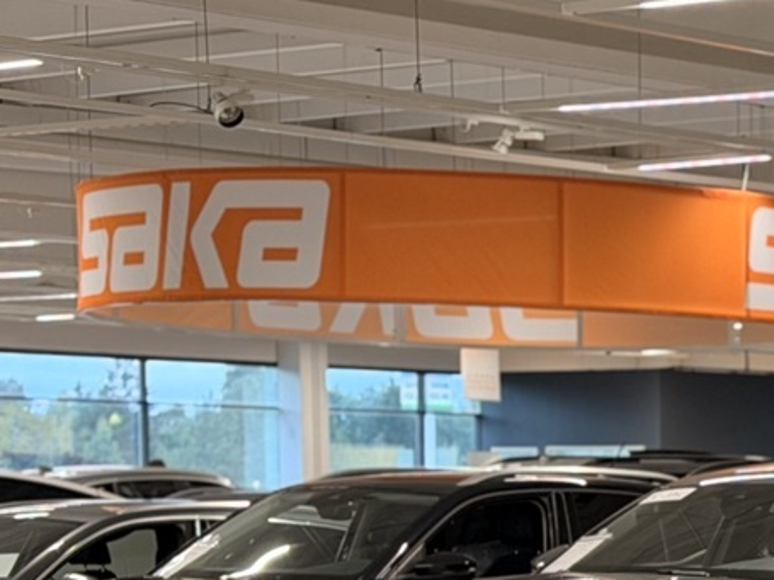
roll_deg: -0.6
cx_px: 1189
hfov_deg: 12.3
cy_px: 796
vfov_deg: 9.5
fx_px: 3398
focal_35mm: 152
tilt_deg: -4.6
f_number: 1.78
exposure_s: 1/100
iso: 200
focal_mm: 6.76
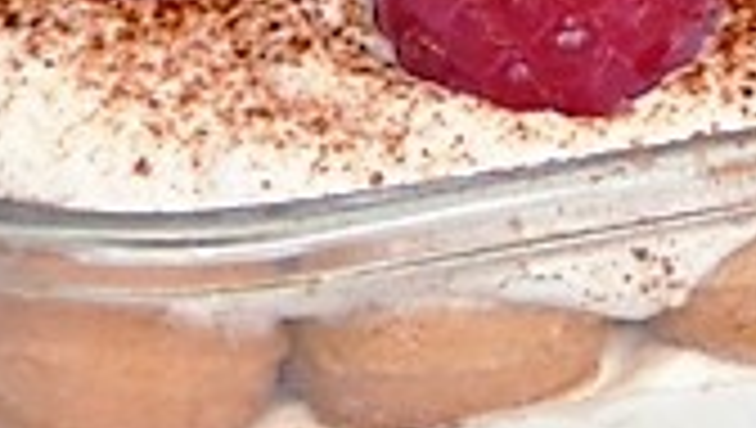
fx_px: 6403
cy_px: -176
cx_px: 850
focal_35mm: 319
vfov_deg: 3.8
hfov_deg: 6.7
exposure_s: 1/40
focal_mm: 13.1
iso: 100
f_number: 4.6
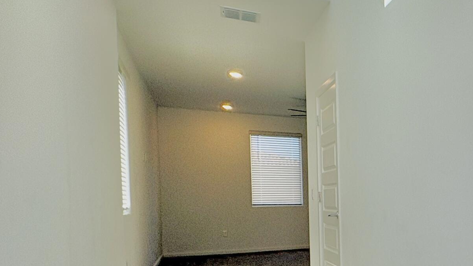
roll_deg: +1.1
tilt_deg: -0.6
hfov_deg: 39.4
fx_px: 477
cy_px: 207
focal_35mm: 38
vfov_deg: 30.5
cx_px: 558
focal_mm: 2.22
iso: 40
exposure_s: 1/265
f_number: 2.2
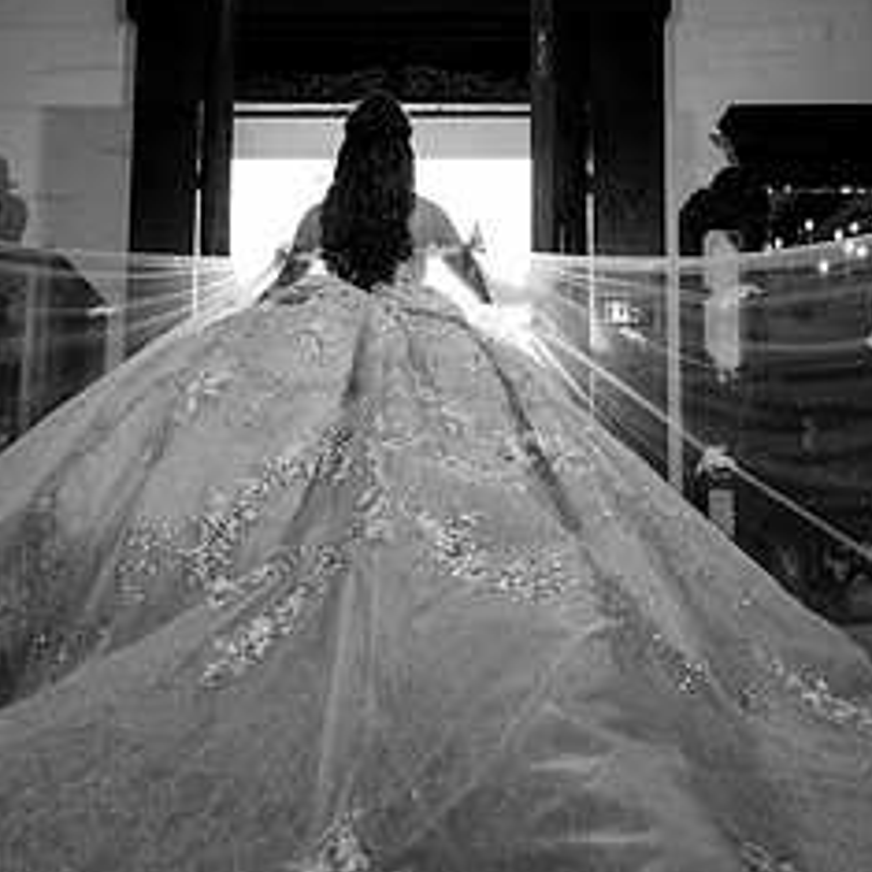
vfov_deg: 60.5
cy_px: 519
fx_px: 741
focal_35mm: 26
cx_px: 375
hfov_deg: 60.7
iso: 800
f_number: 2.8
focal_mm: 16
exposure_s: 1/800
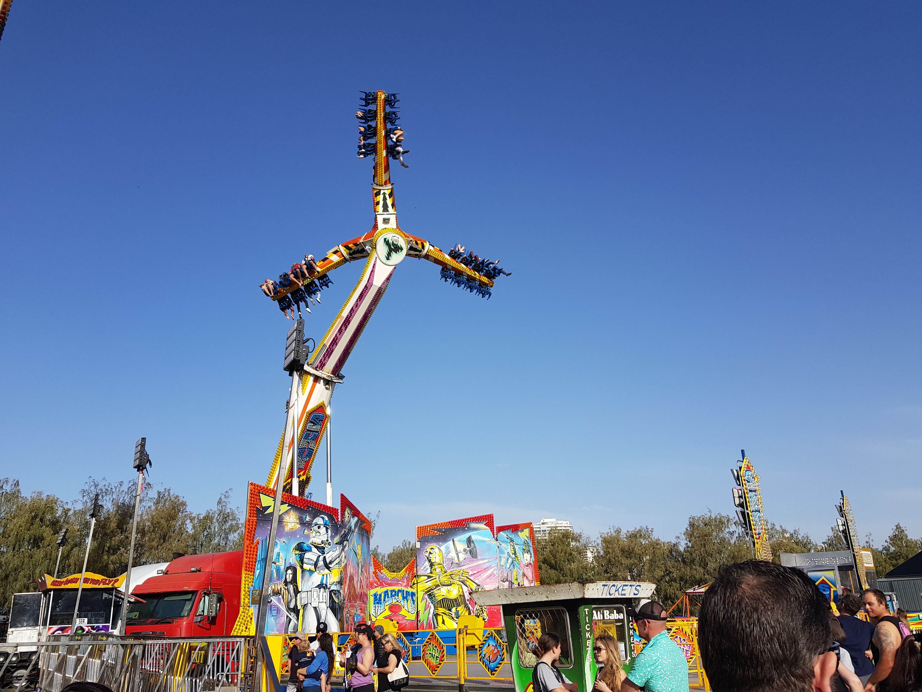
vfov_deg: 53.1
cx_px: 461
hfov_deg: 67.3
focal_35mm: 26
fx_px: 693
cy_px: 346
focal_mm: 4.2
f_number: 1.7
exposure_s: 1/2504
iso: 40
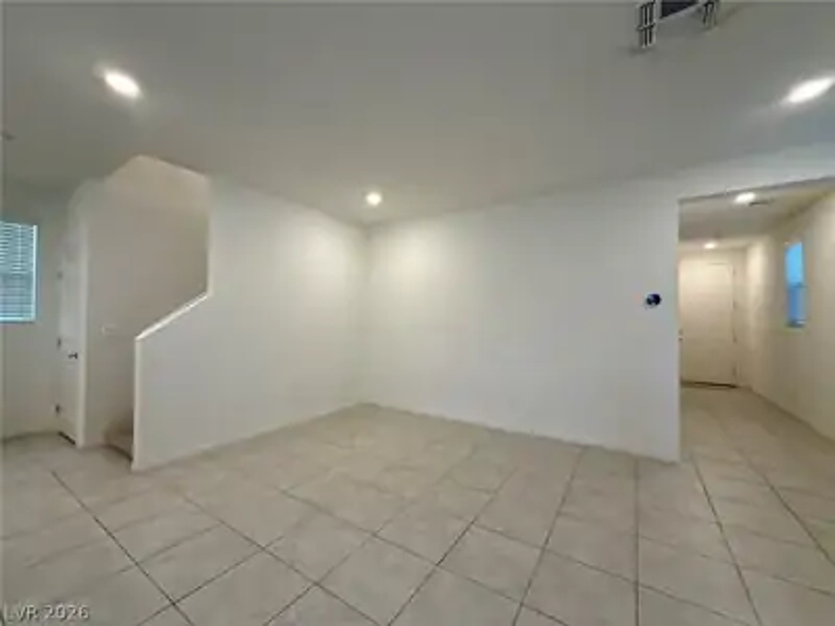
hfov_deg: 102.1
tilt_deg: +1.6
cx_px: 418
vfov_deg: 85.7
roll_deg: -0.2
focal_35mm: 14
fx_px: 338
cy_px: 313
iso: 200
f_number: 2.2
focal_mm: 2.22
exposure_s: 1/120
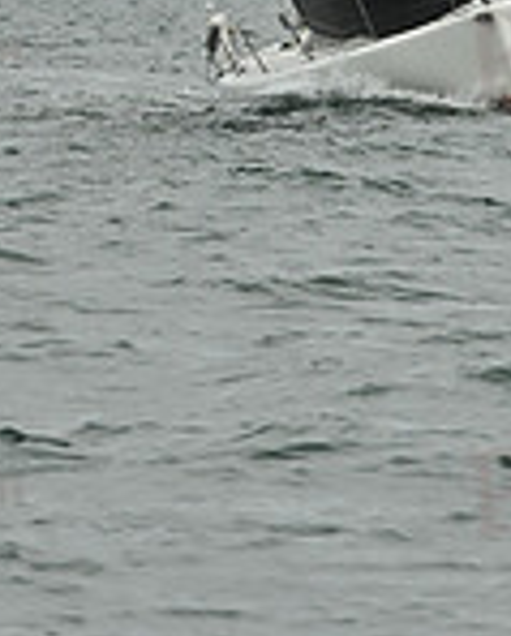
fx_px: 13833
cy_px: -172
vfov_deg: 2.6
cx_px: 247
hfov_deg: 2.1
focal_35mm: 734
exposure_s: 1/1000
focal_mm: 200
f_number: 11
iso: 320
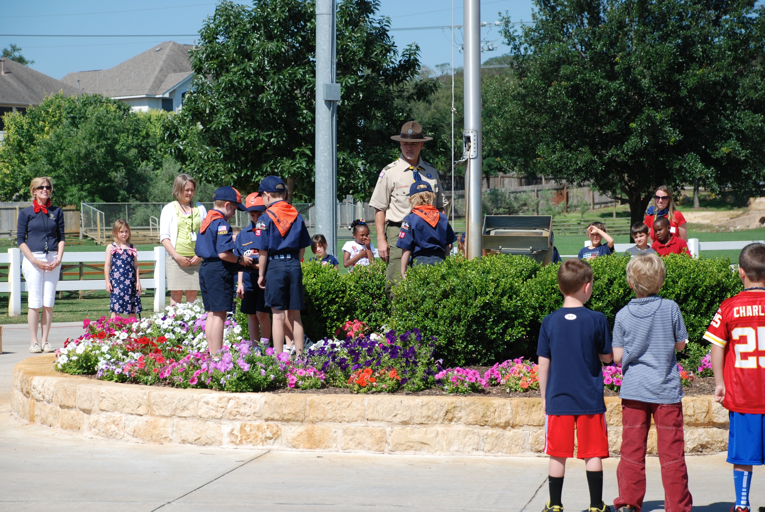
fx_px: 2393
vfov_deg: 12.2
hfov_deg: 18.2
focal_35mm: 112
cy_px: 256
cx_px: 382
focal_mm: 75
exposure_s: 1/500
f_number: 5.6
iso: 160
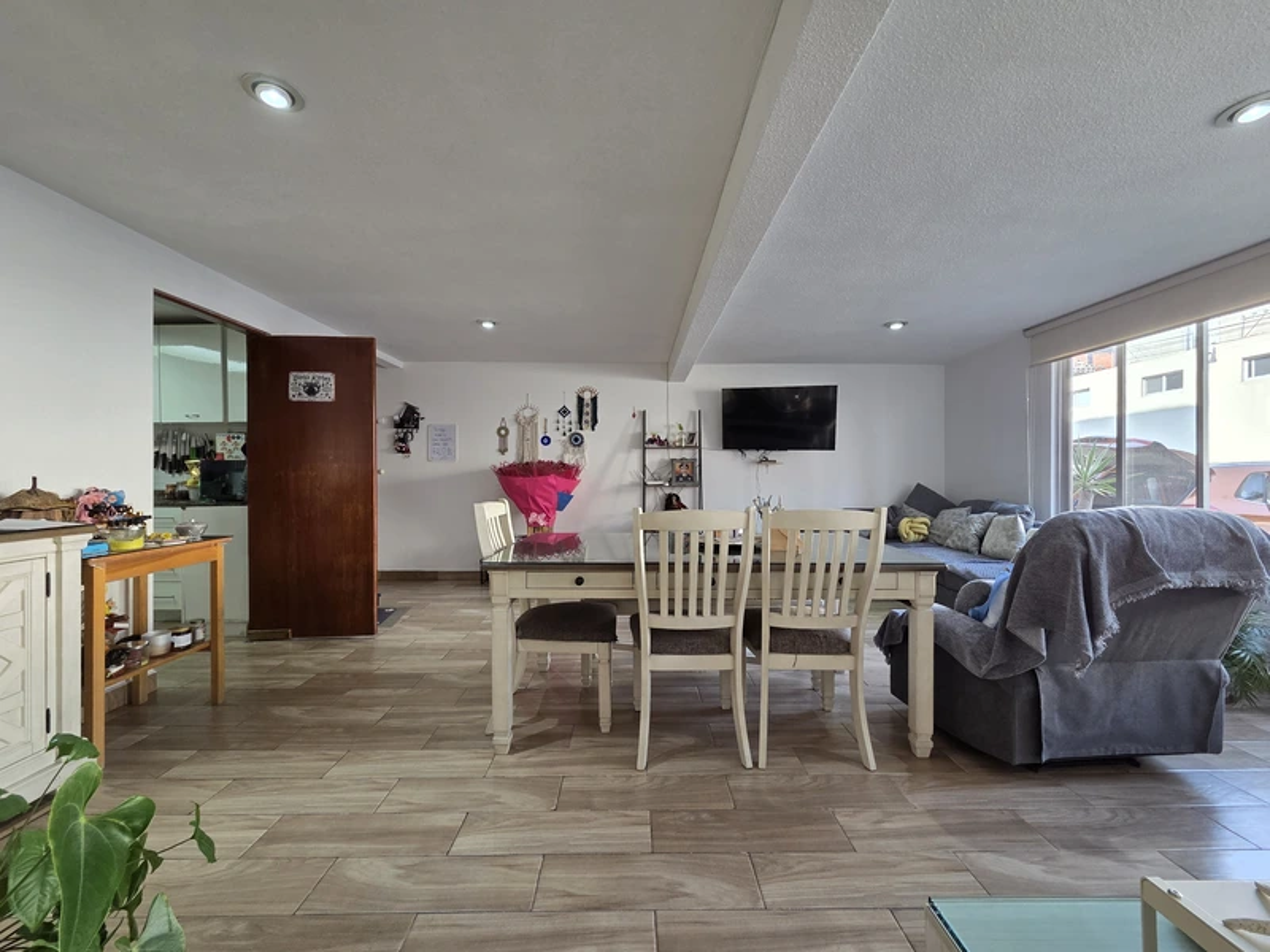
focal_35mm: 13
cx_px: 635
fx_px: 477
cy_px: 476
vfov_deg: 89.9
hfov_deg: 106.2
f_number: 2.2
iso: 160
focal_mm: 2.2
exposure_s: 1/120
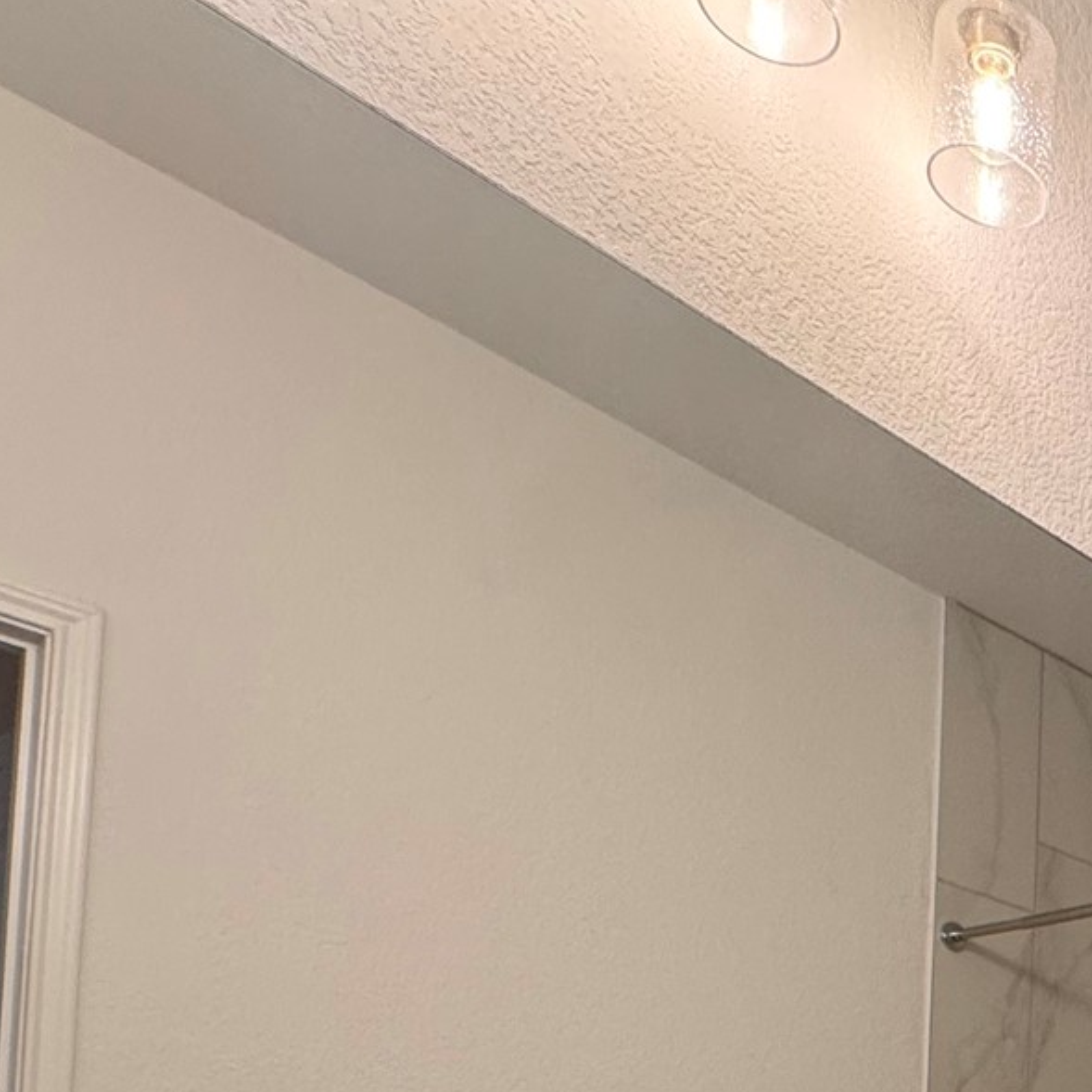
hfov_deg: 30.5
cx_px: 1431
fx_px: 1535
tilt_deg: +0.3
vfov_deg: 32.1
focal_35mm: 43
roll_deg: -2.3
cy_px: 1327
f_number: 2.2
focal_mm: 2.22
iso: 200
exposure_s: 1/120
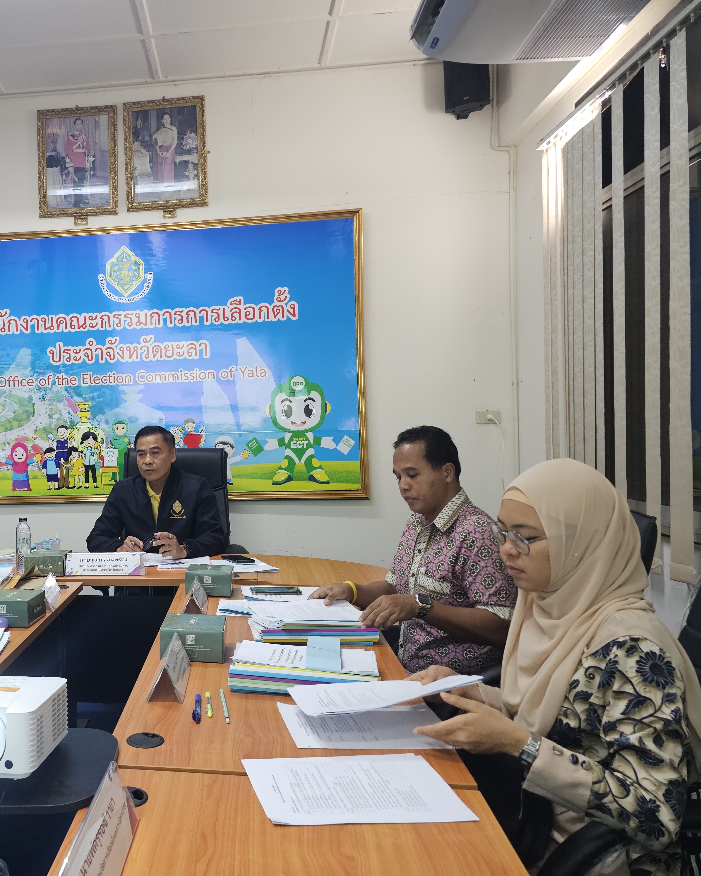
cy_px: 437
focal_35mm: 30
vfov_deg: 58.8
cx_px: 132
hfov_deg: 45.8
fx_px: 778
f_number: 1.7
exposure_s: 1/120
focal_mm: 6.3
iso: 800
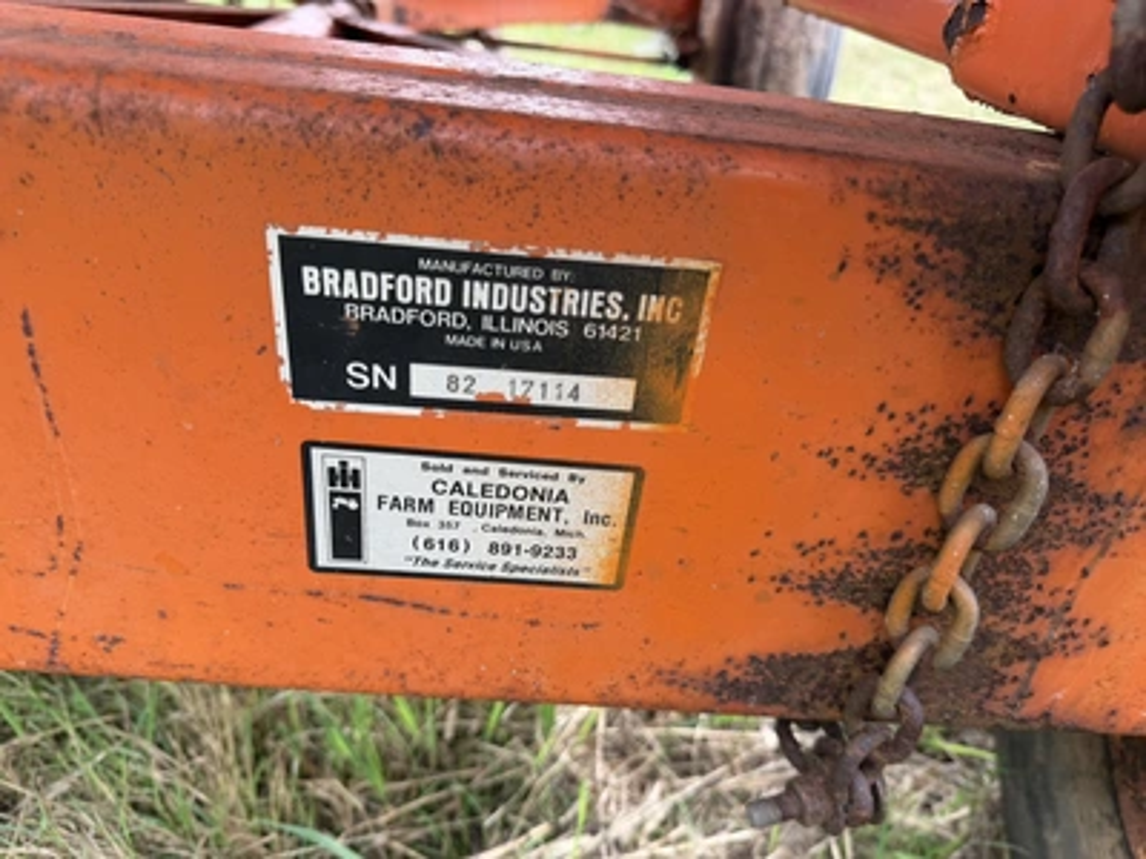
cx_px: 573
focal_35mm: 24
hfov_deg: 71.6
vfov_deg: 56.8
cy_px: 430
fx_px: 795
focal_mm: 6.76
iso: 64
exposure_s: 1/180
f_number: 1.78
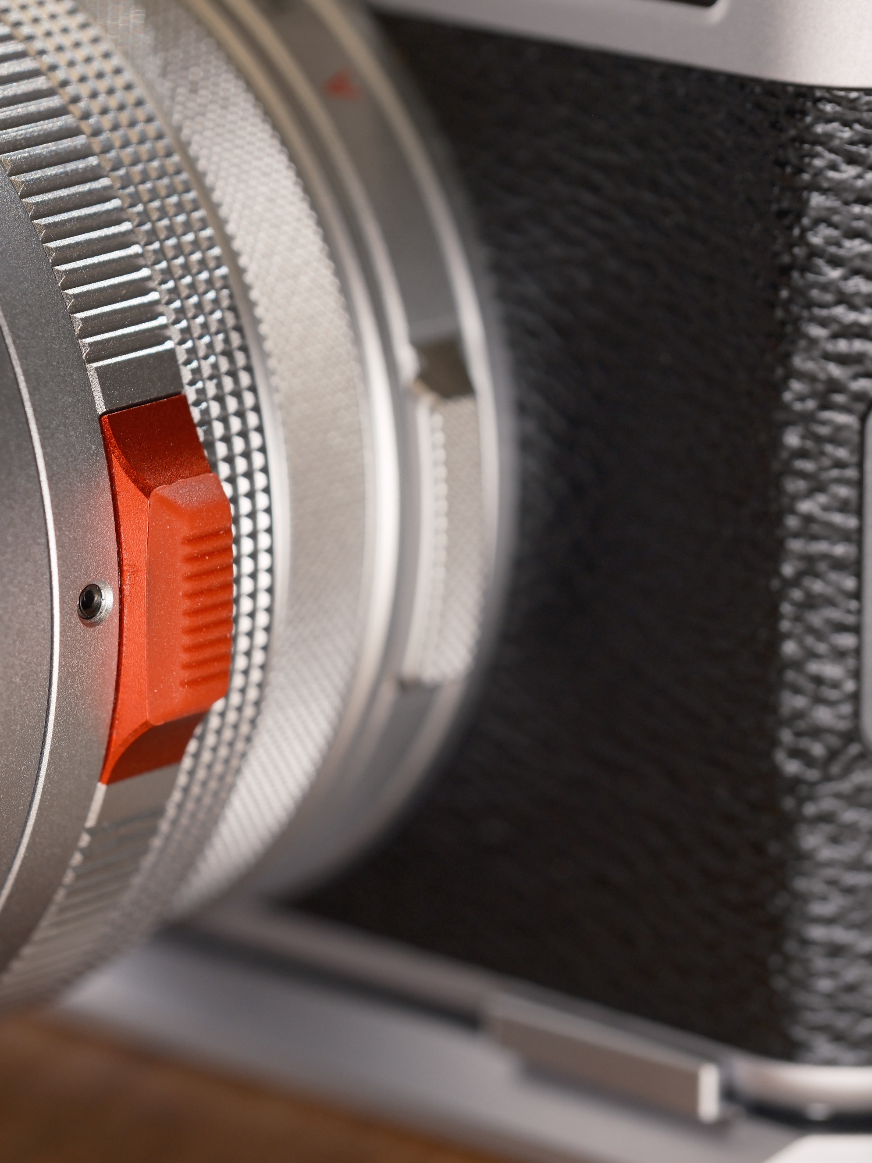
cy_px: 580
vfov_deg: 11.4
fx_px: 5844
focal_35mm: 174
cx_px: 102
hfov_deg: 8.5
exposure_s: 1/58
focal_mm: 80
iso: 640
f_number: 5.6
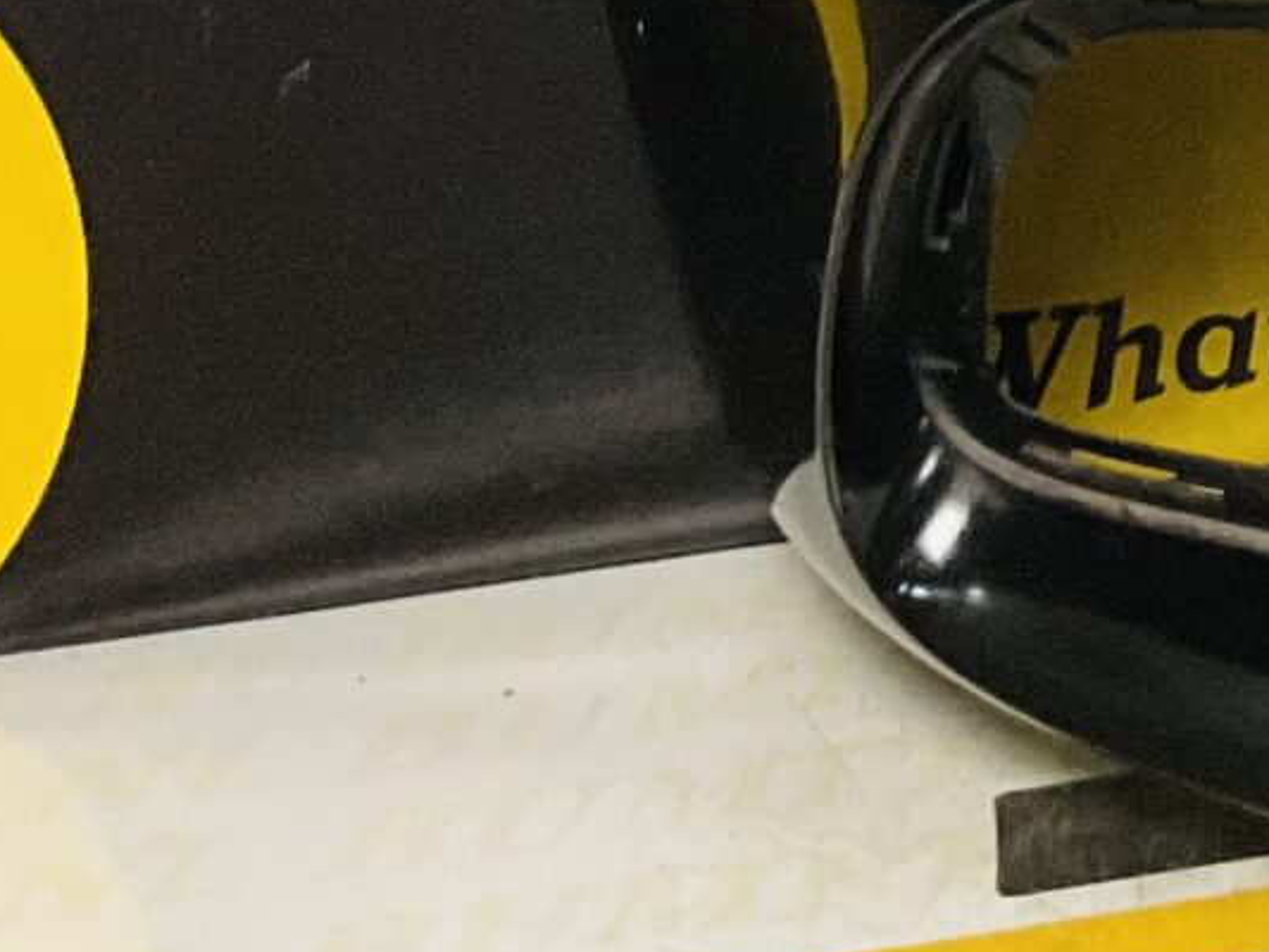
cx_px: 2638
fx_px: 4510
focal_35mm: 123
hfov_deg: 13.4
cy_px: -660
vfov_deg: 11.3
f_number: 1.8
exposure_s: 1/50
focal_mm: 3
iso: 80
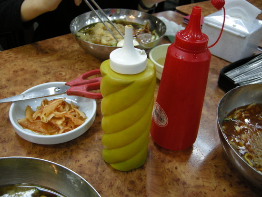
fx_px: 265
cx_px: 131
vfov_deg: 40.7
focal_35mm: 35
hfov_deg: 52.6
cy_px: 98
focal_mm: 7.5
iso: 281
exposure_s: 1/60
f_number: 2.7
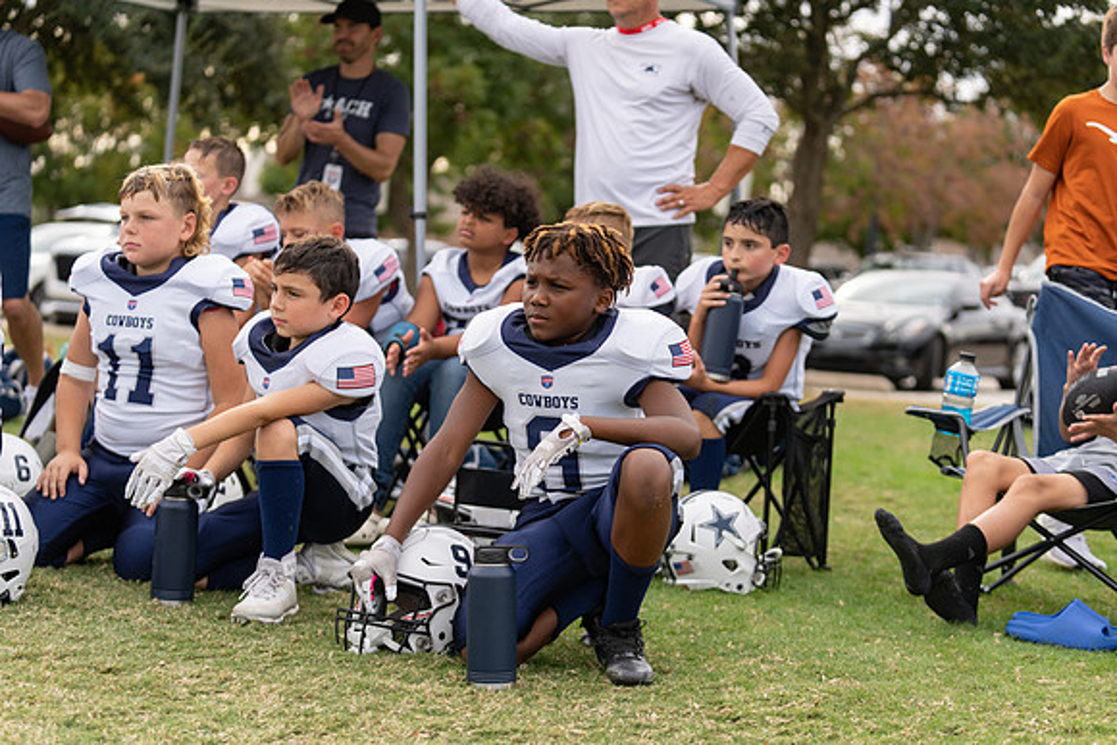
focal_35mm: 70
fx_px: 2172
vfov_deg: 19.5
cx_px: 558
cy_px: 372
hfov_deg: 28.8
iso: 160
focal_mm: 70
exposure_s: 1/1250
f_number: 2.8
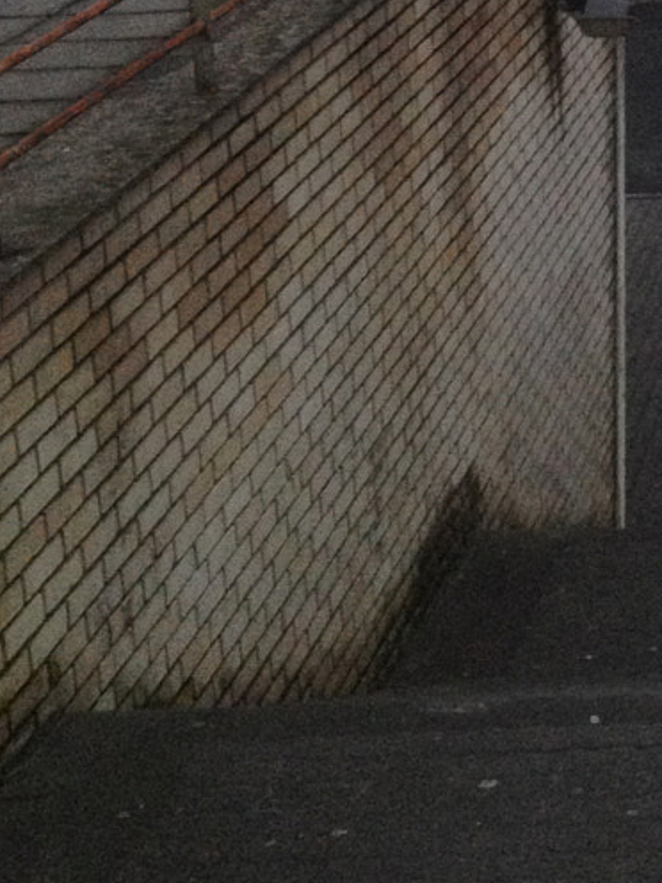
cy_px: -87
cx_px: 1059
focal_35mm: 113
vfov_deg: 16.9
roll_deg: +1.5
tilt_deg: -12.4
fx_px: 2881
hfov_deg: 12.3
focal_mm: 4.28
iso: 160
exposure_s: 1/20
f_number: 2.4
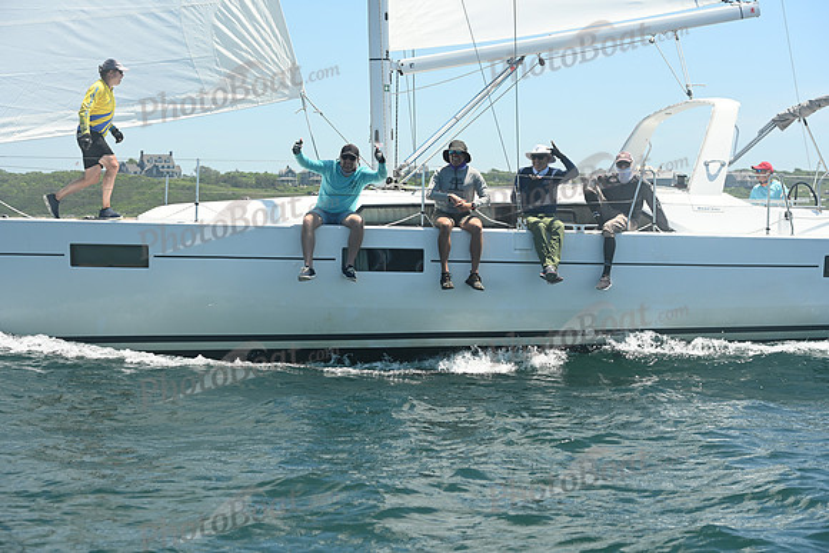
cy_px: 276
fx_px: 1727
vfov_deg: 18.2
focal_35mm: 75
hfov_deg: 27.0
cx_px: 414
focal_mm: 75
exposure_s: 1/1000
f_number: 7.1
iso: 320
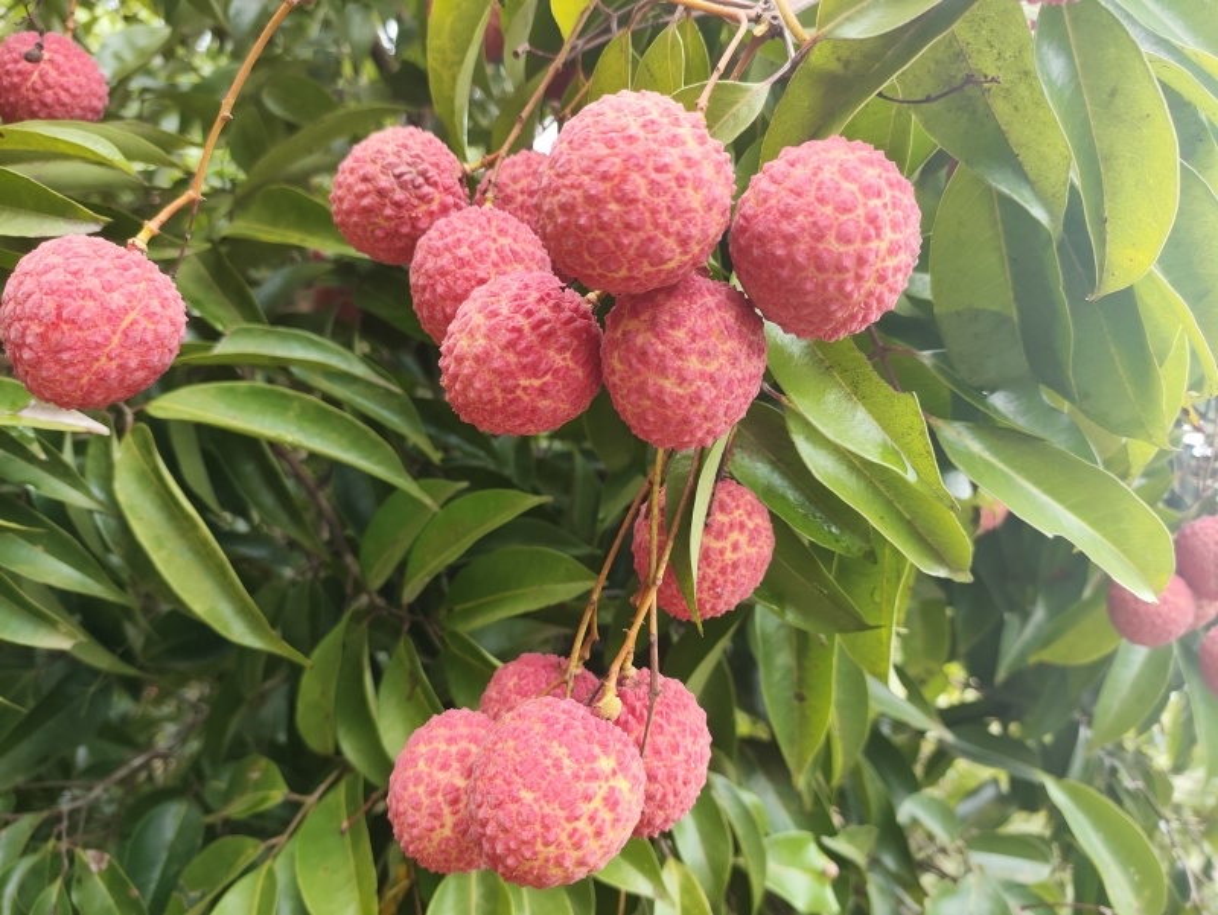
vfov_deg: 54.9
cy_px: 458
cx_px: 609
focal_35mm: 25
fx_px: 880
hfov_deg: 69.4
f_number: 1.79
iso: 200
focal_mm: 4.71
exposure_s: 1/718
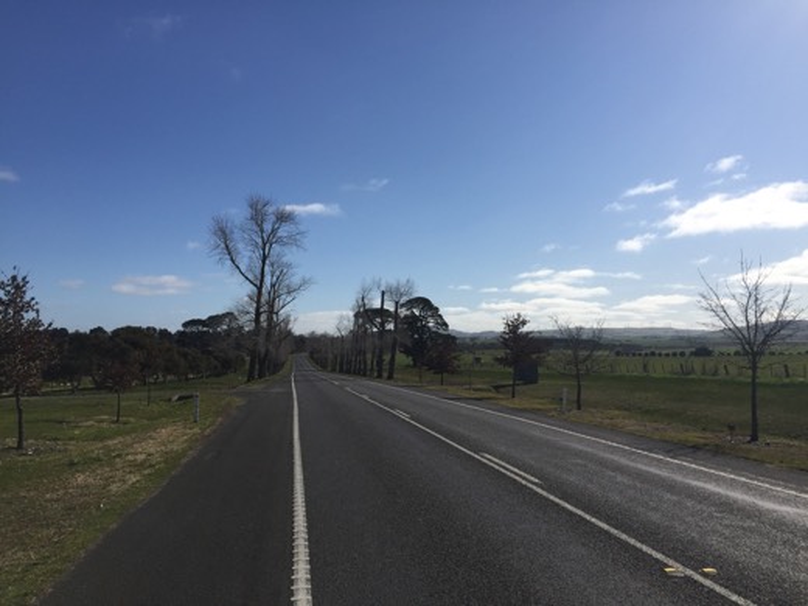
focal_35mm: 29
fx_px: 677
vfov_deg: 48.2
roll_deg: -0.7
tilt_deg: +4.3
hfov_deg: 61.7
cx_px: 404
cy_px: 303
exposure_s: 1/3597
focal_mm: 4.15
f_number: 2.2
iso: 32
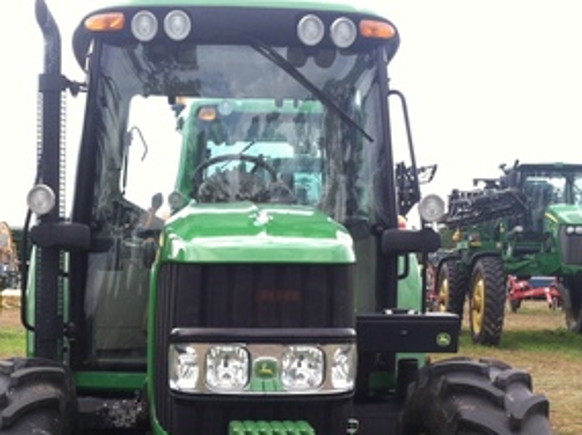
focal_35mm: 67
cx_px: 273
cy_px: 343
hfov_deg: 29.0
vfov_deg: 21.6
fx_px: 1125
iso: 80
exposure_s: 1/213
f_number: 2.8
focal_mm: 3.85
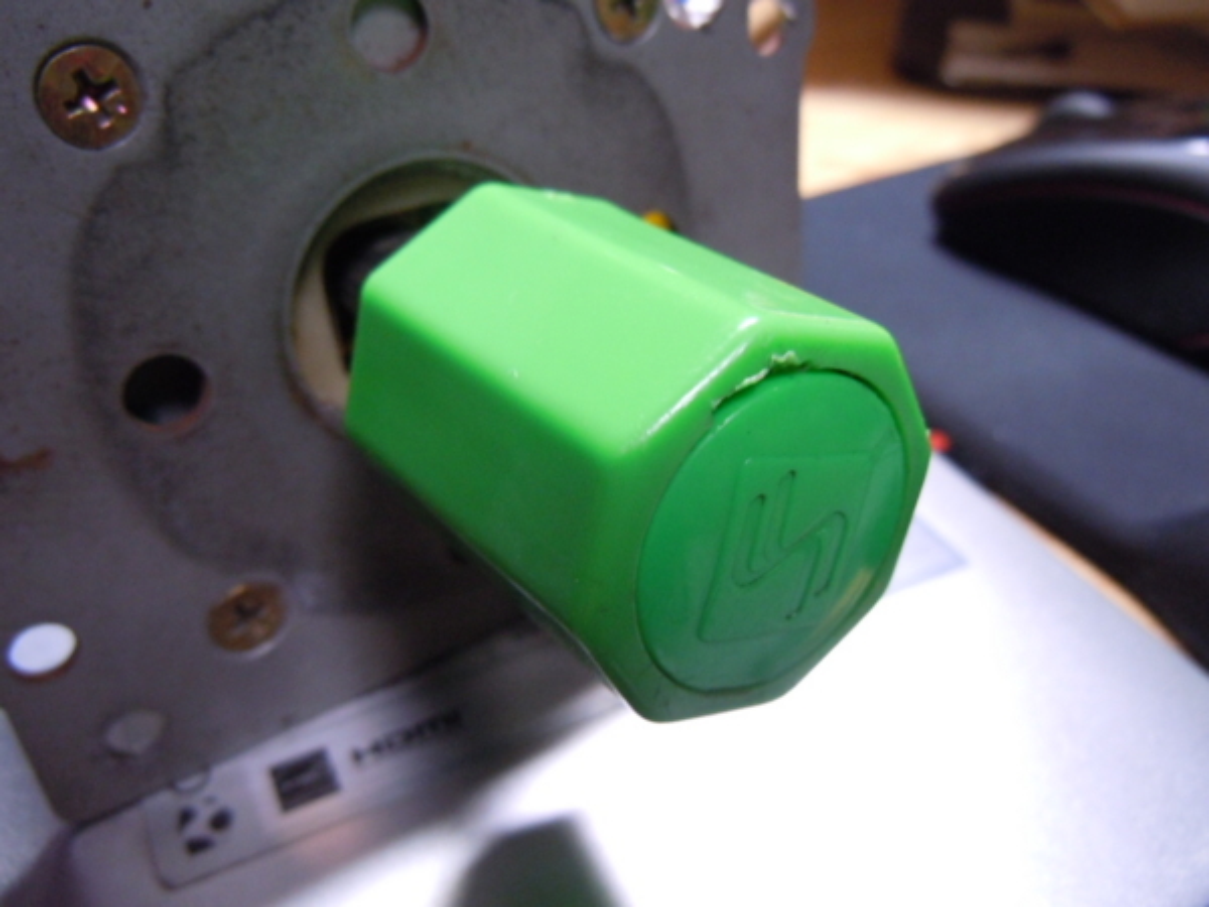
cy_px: 454
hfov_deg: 60.0
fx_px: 1048
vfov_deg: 46.8
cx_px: 604
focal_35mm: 30
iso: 400
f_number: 3.5
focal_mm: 5.4
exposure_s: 1/20
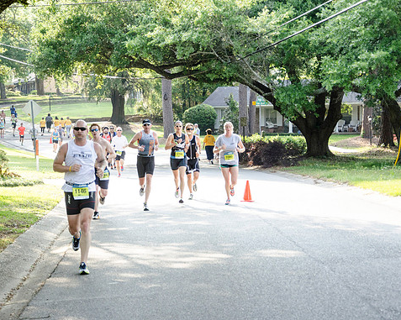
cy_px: 160
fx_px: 1257
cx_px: 171
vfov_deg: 14.5
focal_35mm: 106
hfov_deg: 18.1
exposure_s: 1/640
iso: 800
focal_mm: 62
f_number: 5.3
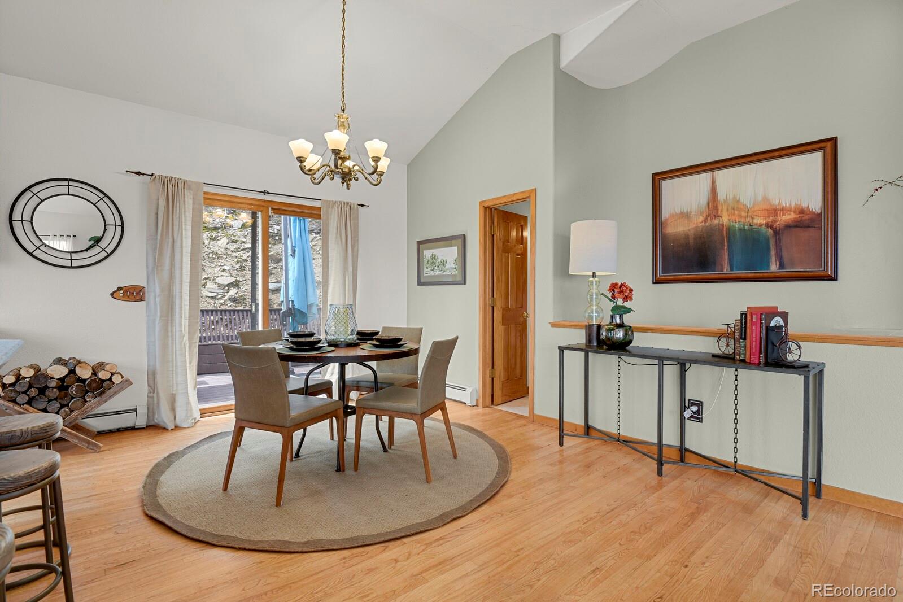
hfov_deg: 93.3
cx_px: 452
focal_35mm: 17
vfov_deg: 70.4
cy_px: 301
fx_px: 426
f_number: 8
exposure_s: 1/20
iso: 3200
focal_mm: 17
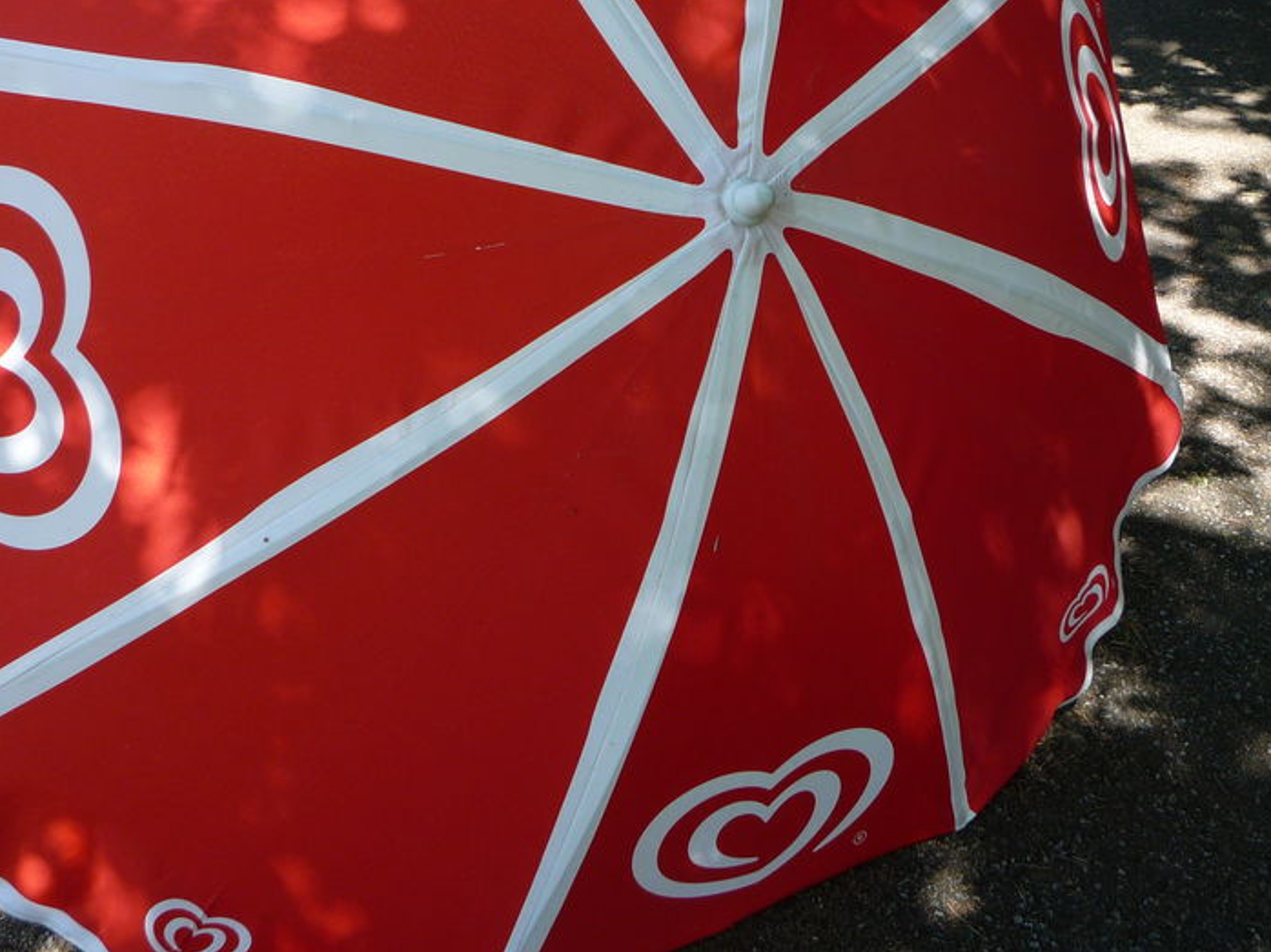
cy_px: 297
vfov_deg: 33.2
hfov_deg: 43.8
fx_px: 1578
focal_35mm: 43
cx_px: 585
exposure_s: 1/160
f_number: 4
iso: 100
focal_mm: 5.2
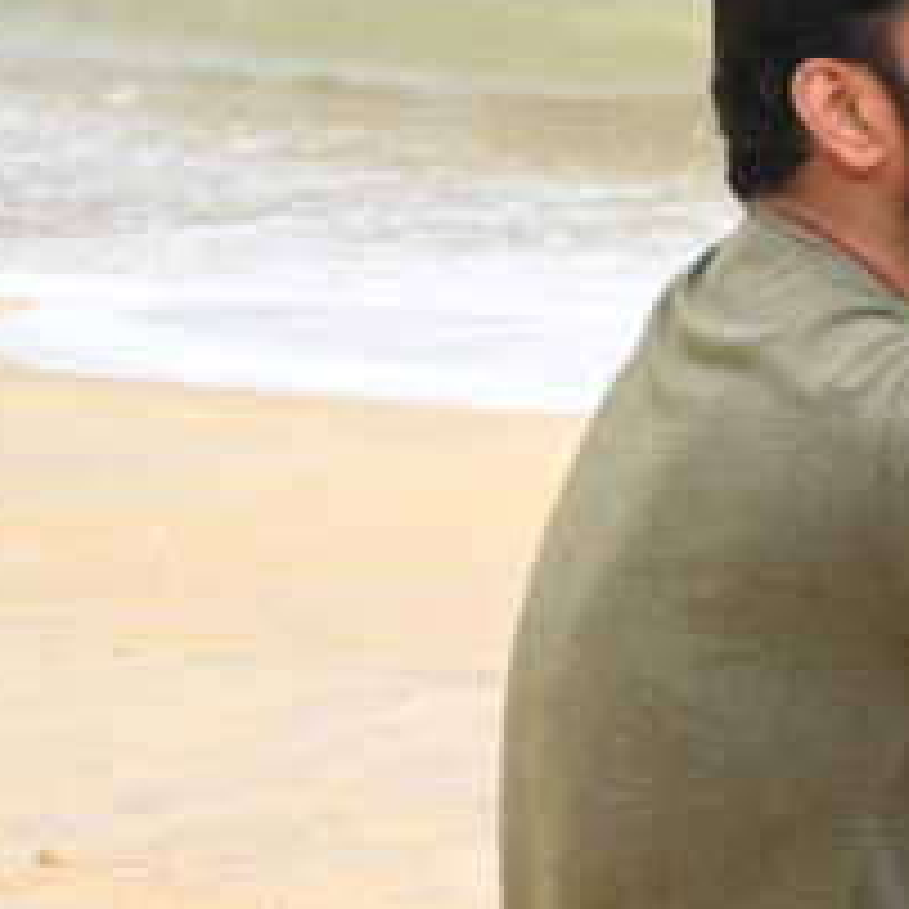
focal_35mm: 226
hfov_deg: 7.5
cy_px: 524
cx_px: 1696
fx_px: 6714
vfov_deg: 7.7
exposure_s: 1/125
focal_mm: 70
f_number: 8
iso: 400
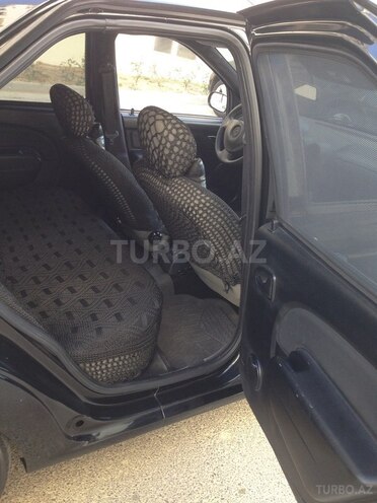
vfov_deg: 55.4
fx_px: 479
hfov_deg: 42.9
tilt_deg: -17.9
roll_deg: -11.0
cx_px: 188
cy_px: 252
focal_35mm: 33
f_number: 2.4
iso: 80
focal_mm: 4.12
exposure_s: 1/120
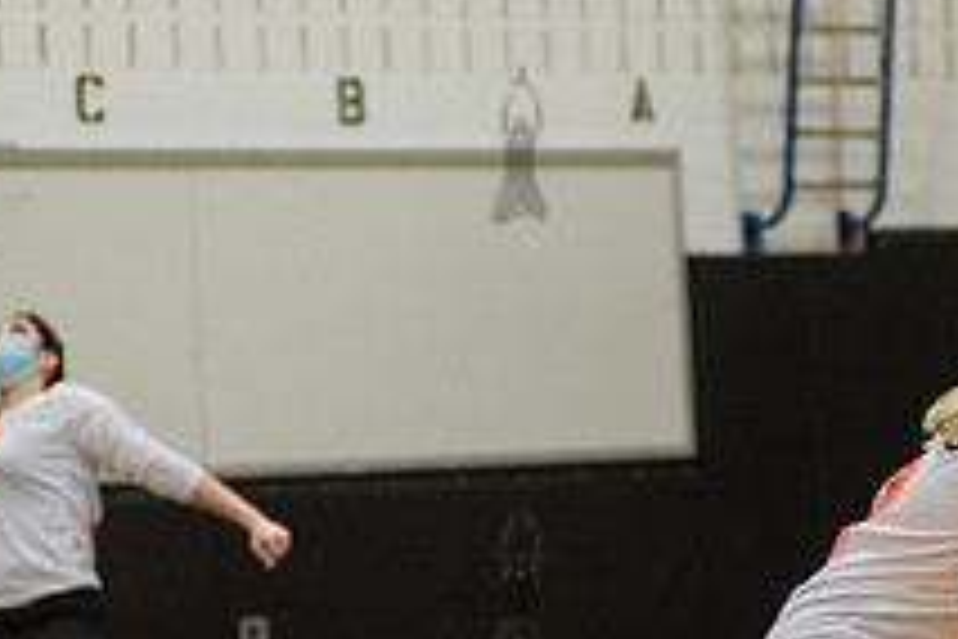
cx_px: 517
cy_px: 578
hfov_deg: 9.4
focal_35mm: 218
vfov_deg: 6.3
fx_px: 5801
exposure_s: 1/400
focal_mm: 80
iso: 5000
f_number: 3.2
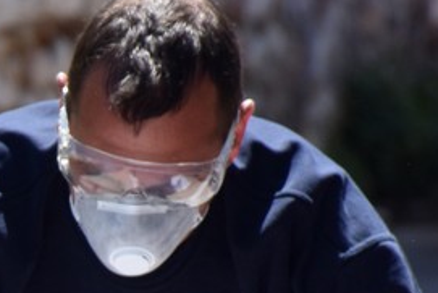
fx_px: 11321
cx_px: -213
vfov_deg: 1.5
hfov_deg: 2.2
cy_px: 408
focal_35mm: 930
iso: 320
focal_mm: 140
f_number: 5.6
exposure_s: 1/1000
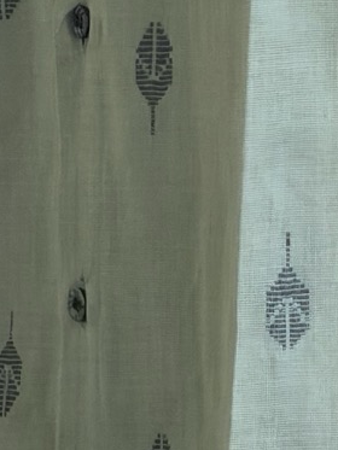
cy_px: 166
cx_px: 94
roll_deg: +0.0
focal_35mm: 686
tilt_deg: -6.7
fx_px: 8926
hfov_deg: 2.2
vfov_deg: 2.9
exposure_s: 1/121
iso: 100
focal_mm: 16.89
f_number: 2.8
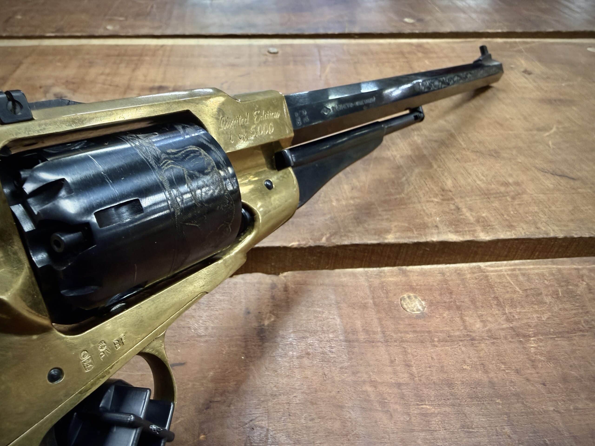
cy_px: 223
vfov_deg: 56.8
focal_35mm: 24
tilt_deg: -42.2
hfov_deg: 71.6
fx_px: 413
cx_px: 298
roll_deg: +0.1
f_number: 2.2
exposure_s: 1/60
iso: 250
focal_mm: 2.22
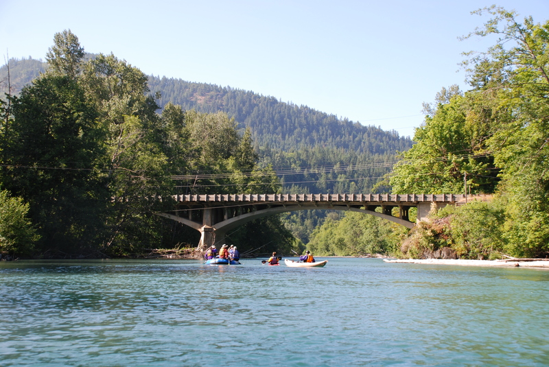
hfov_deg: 37.8
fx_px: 801
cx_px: 274
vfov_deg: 25.8
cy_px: 184
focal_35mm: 52
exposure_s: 1/125
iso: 125
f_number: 6.3
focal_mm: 35
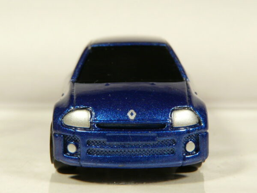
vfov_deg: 16.6
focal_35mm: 89
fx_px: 661
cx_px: 128
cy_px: 96
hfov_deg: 22.0
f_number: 3.2
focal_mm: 9.2
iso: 100
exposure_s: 1/50
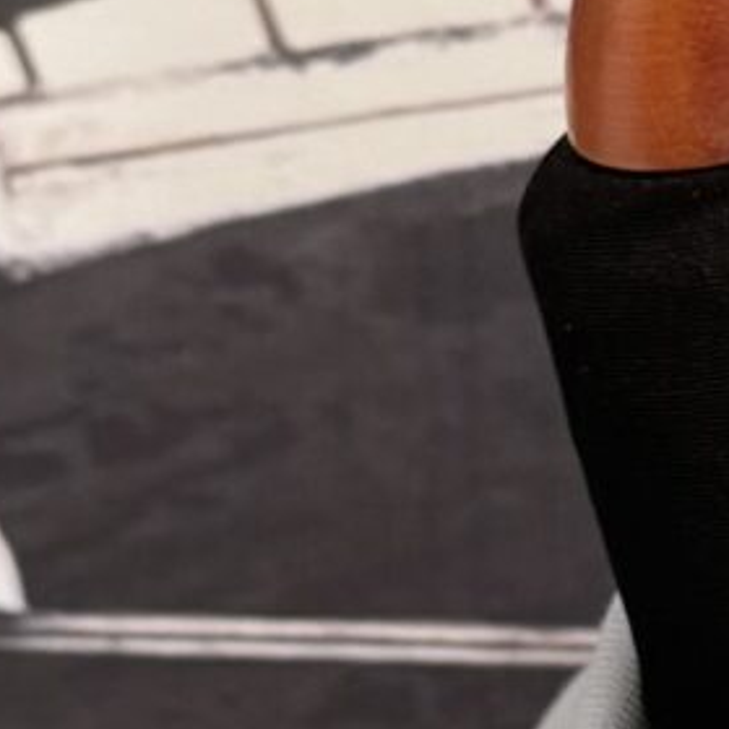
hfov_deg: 8.4
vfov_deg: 9.0
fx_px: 4622
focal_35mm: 194
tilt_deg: -12.7
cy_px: 500
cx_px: 1630
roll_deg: +0.0
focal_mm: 6.76
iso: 125
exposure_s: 1/121
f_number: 1.78
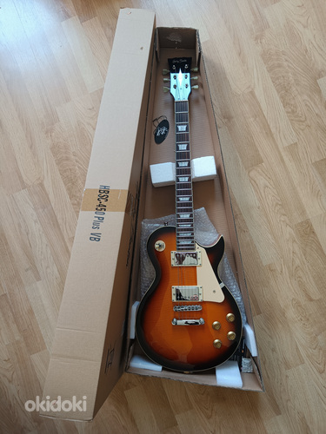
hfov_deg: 56.8
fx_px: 301
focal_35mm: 24
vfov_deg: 71.6
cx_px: 163
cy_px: 217
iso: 250
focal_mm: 5.59
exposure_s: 1/50
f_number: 1.8
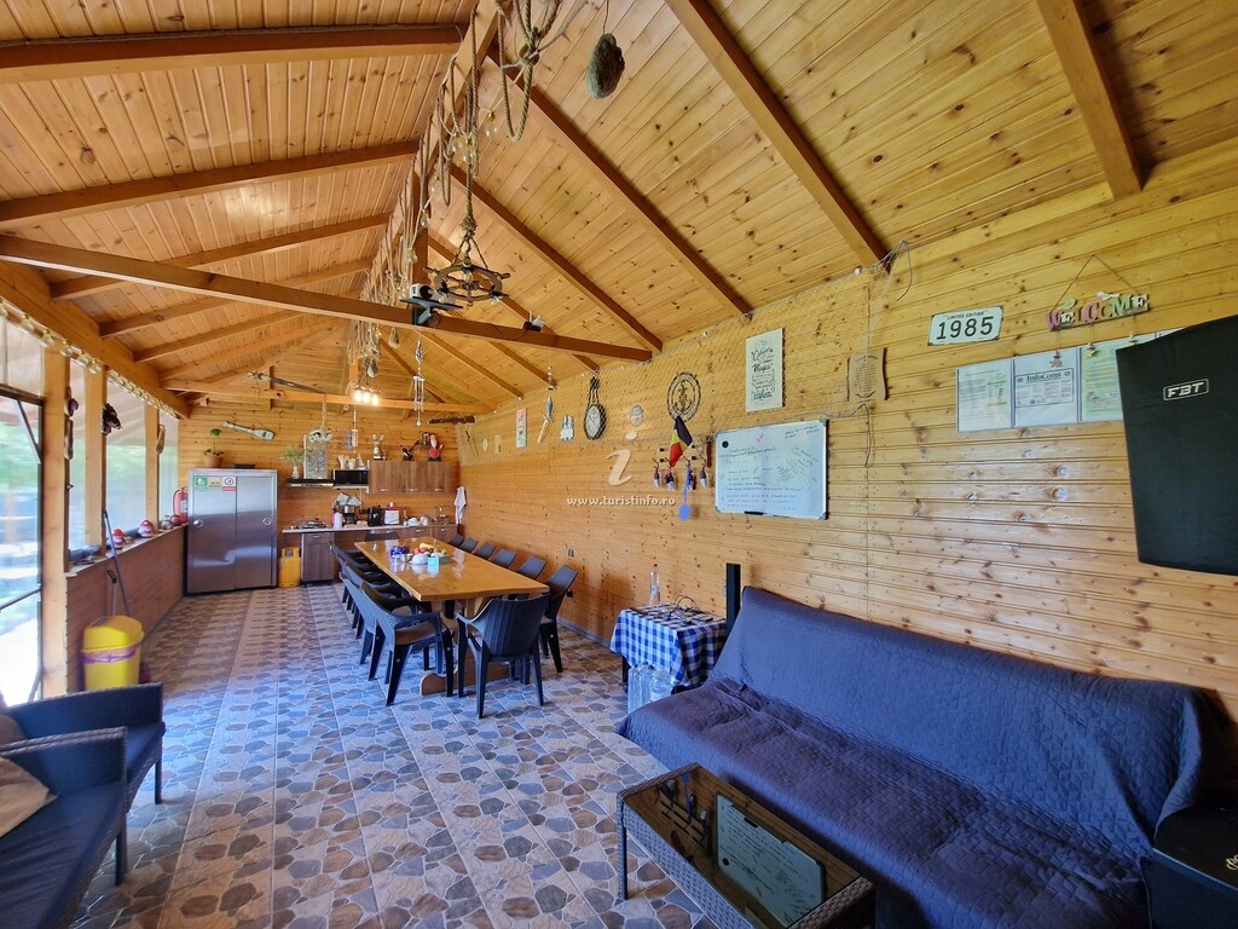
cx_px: 619
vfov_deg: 89.9
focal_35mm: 13
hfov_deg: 106.2
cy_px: 464
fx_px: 465
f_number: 2.2
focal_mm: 2.2
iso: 250
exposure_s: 1/50
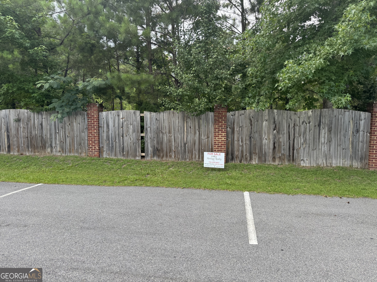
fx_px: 261
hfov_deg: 71.6
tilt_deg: -4.5
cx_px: 188
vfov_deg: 56.8
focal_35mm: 24
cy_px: 141
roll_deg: -0.2
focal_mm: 6.76
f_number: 1.78
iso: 64
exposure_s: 1/200
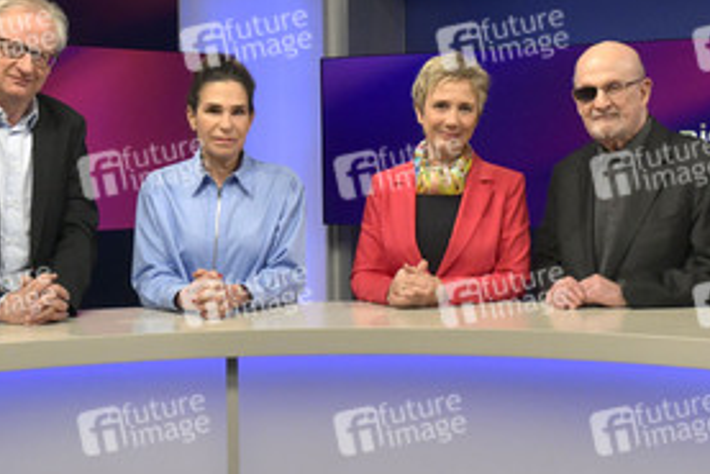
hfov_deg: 38.0
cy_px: 233
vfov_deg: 26.0
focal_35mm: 52
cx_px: 434
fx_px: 1026
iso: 2000
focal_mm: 32
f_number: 7.1
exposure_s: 1/320
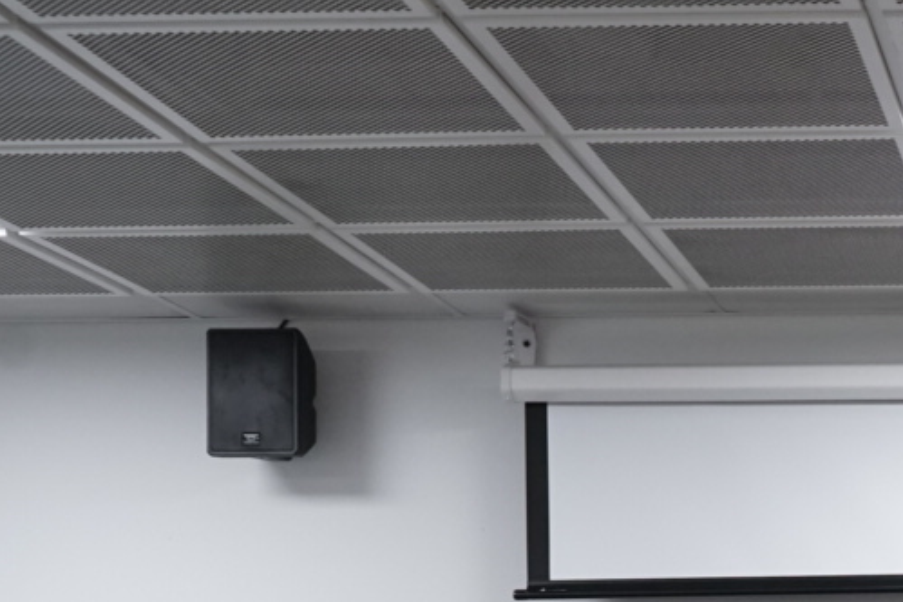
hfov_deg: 19.9
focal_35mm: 94
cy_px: 768
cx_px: 1180
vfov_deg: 14.0
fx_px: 2358
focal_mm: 29
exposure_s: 1/60
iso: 2000
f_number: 5.6
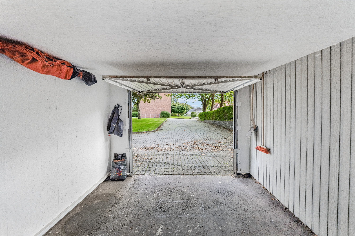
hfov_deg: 96.7
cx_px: 178
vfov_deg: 73.7
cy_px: 118
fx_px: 158
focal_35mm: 16
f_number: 4
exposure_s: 1/320
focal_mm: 16
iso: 1000
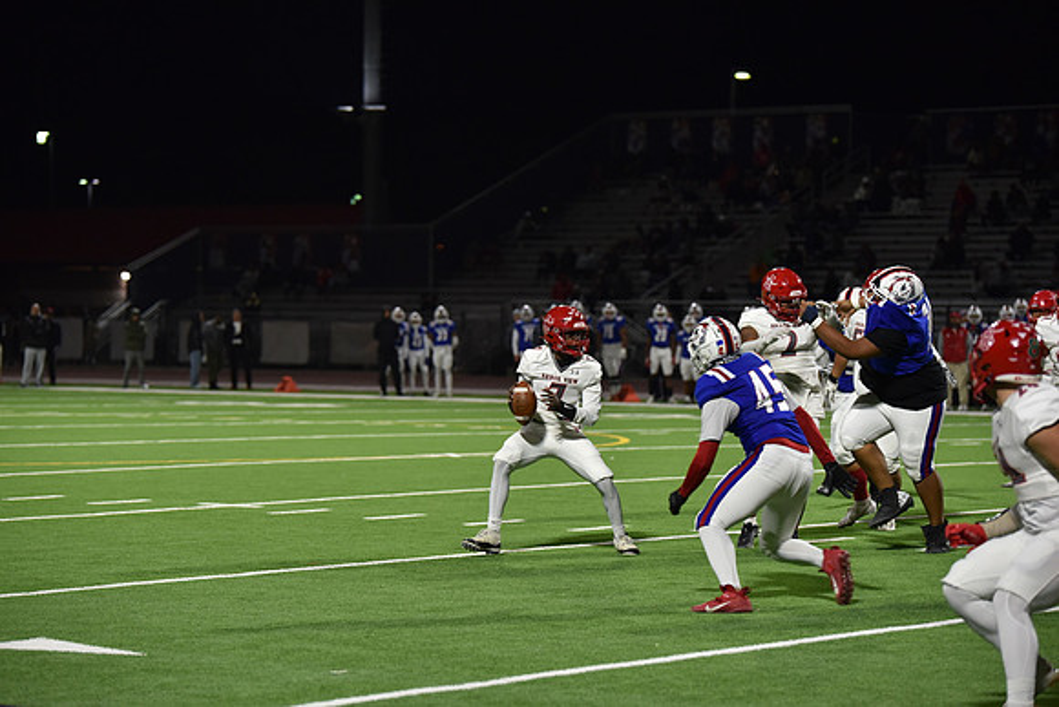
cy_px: 354
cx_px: 530
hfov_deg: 16.8
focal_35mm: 122
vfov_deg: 11.2
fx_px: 3590
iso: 1600
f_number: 2.8
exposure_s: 1/500
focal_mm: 122
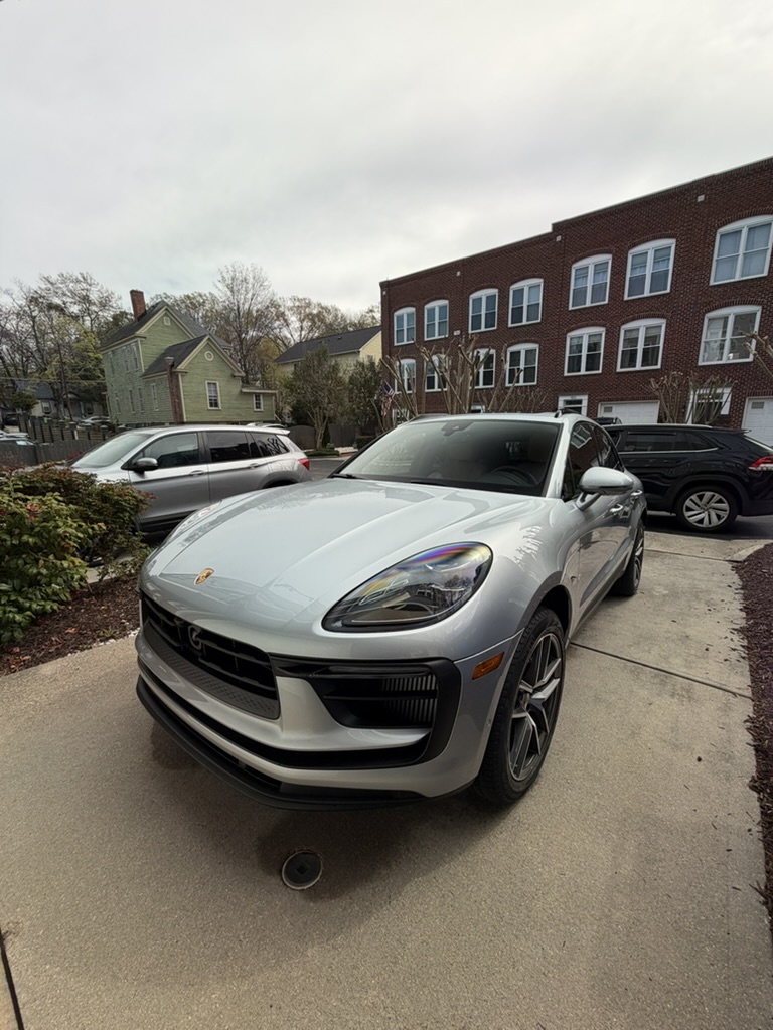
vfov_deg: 102.1
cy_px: 515
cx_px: 386
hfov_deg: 85.7
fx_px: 417
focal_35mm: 14
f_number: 2.2
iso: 40
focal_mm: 2.22
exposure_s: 1/631
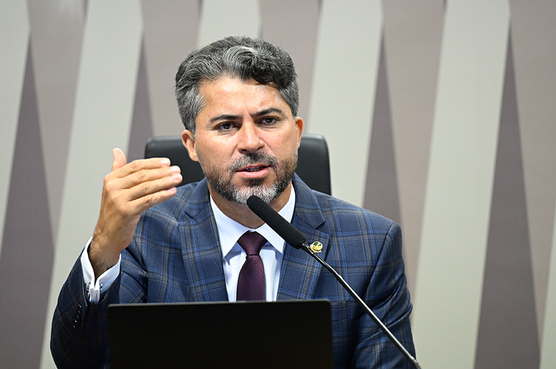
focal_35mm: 300
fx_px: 4625
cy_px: 184
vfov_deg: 4.6
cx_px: 278
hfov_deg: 6.9
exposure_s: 1/160
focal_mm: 200
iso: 2000
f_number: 2.8
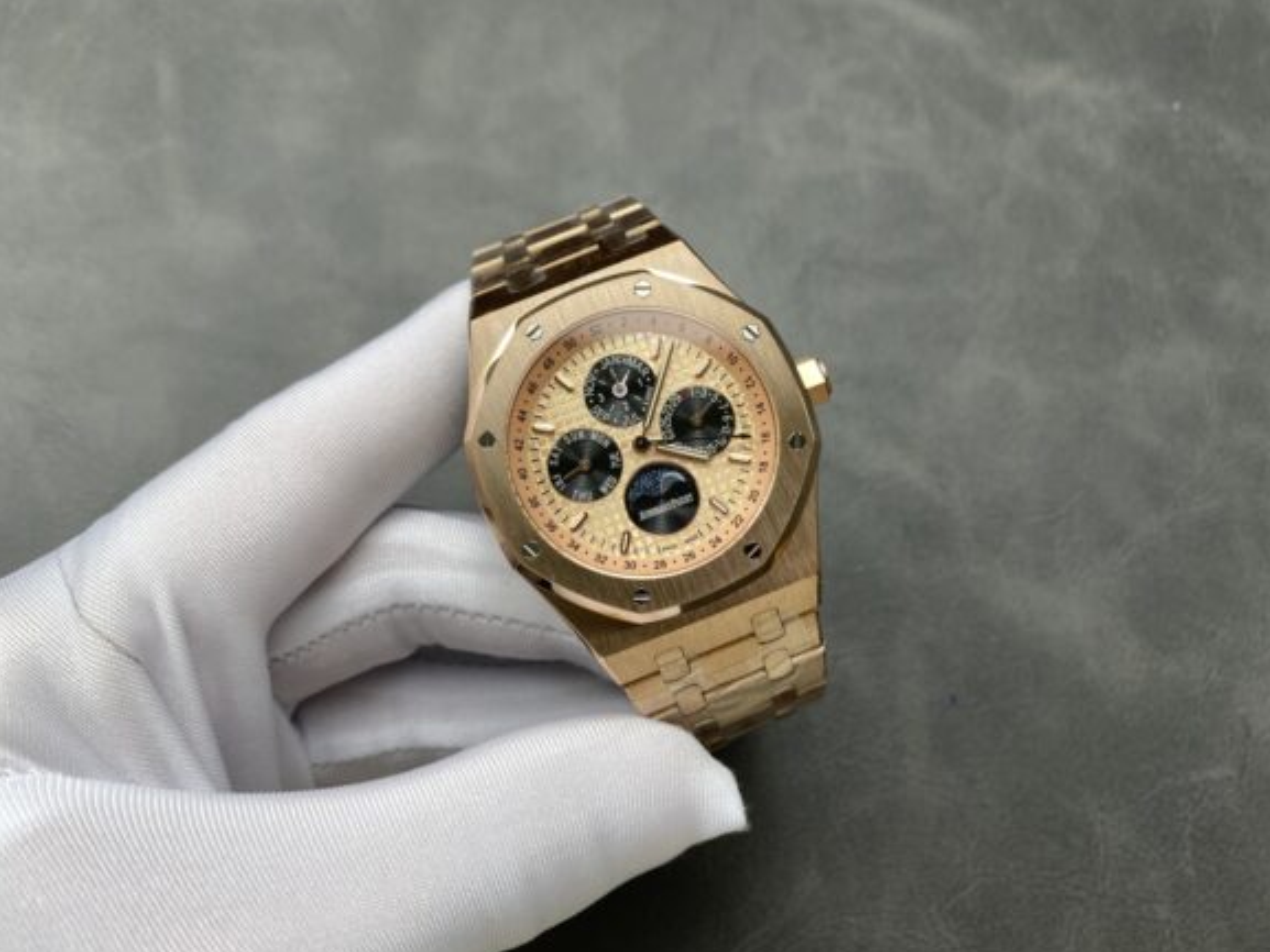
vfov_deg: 53.1
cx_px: 652
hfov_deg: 67.3
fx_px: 954
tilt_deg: -70.5
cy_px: 475
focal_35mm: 26
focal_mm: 4.25
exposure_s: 1/186
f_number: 1.8
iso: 32
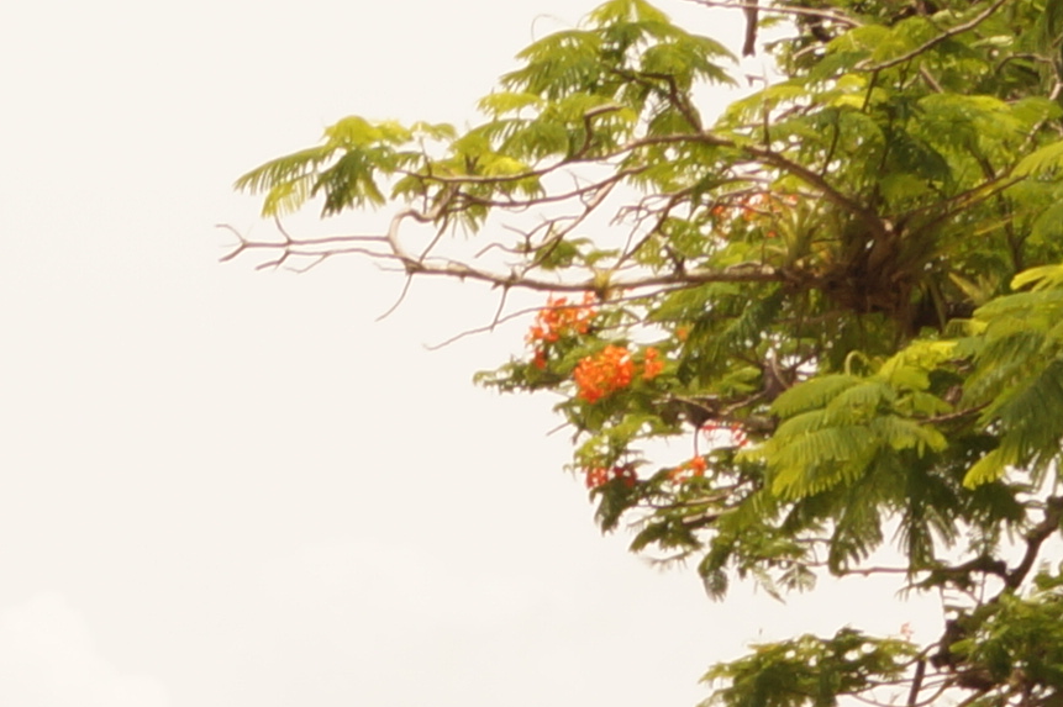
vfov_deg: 5.6
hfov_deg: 8.8
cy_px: 2142
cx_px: -544
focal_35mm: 228
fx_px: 6728
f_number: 11
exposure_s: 1/100
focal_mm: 24
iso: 100
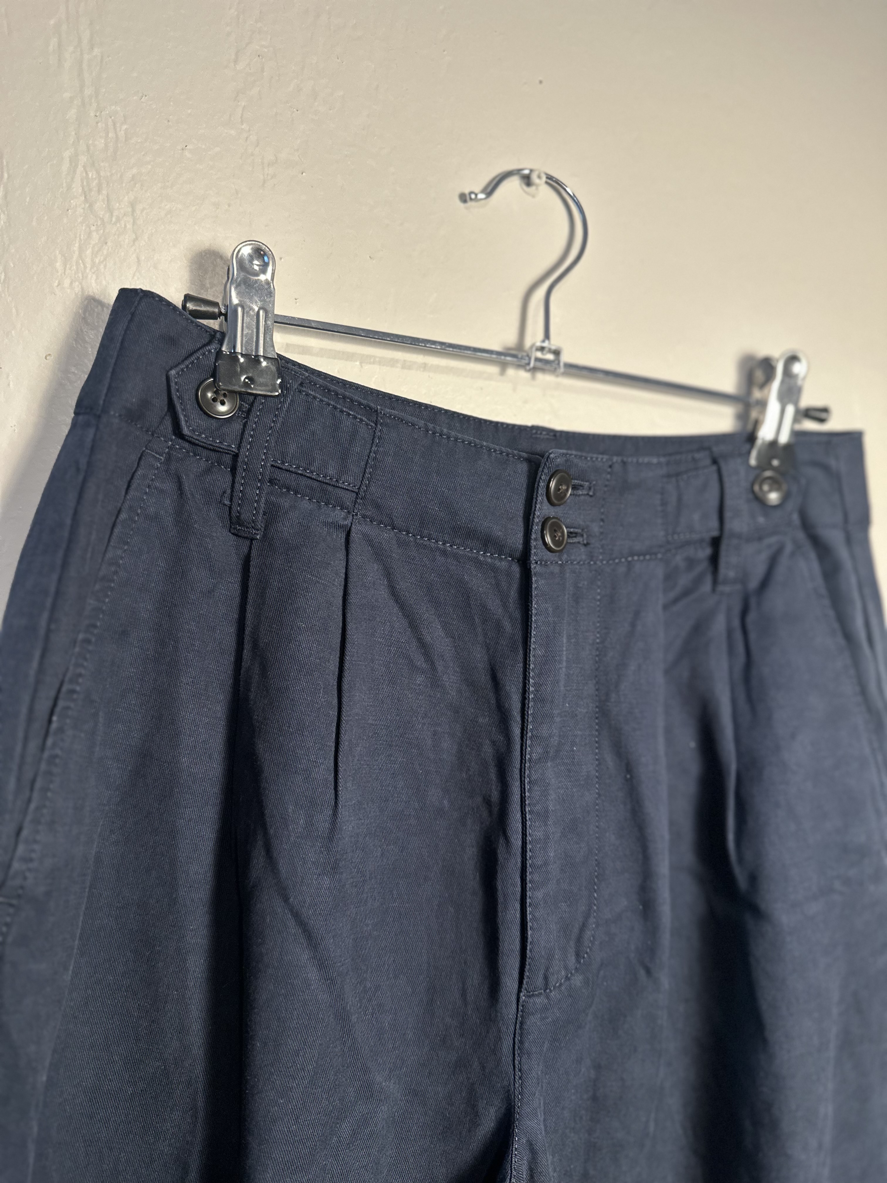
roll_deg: -4.5
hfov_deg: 56.8
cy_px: 592
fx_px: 820
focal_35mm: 24
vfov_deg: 71.6
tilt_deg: +0.6
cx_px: 444
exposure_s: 1/60
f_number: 1.78
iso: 320
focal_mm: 6.86
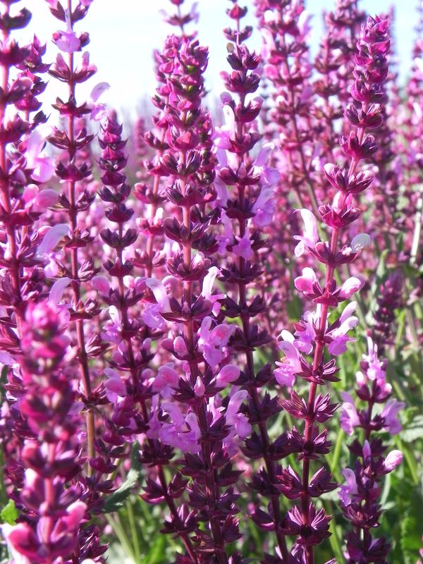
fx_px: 945
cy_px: 282
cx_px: 212
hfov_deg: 25.2
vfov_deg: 33.2
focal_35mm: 58
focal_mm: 10.3
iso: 160
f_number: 5.6
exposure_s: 1/232
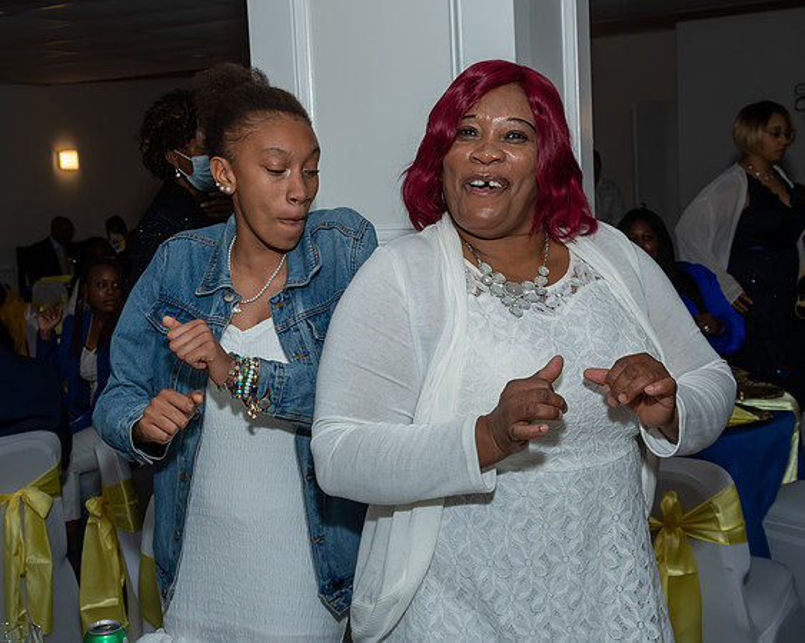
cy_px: 297
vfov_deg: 30.6
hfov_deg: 37.8
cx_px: 376
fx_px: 1175
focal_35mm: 49
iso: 500
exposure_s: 1/250
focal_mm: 22
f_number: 6.3
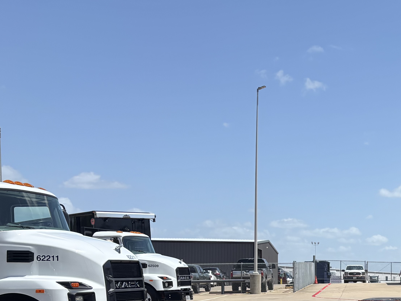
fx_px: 776
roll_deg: -0.1
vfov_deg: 21.3
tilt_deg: +0.7
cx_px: 485
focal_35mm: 67
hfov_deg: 25.8
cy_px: 292
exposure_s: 1/3937
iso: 50
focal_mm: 5.96
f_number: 1.6
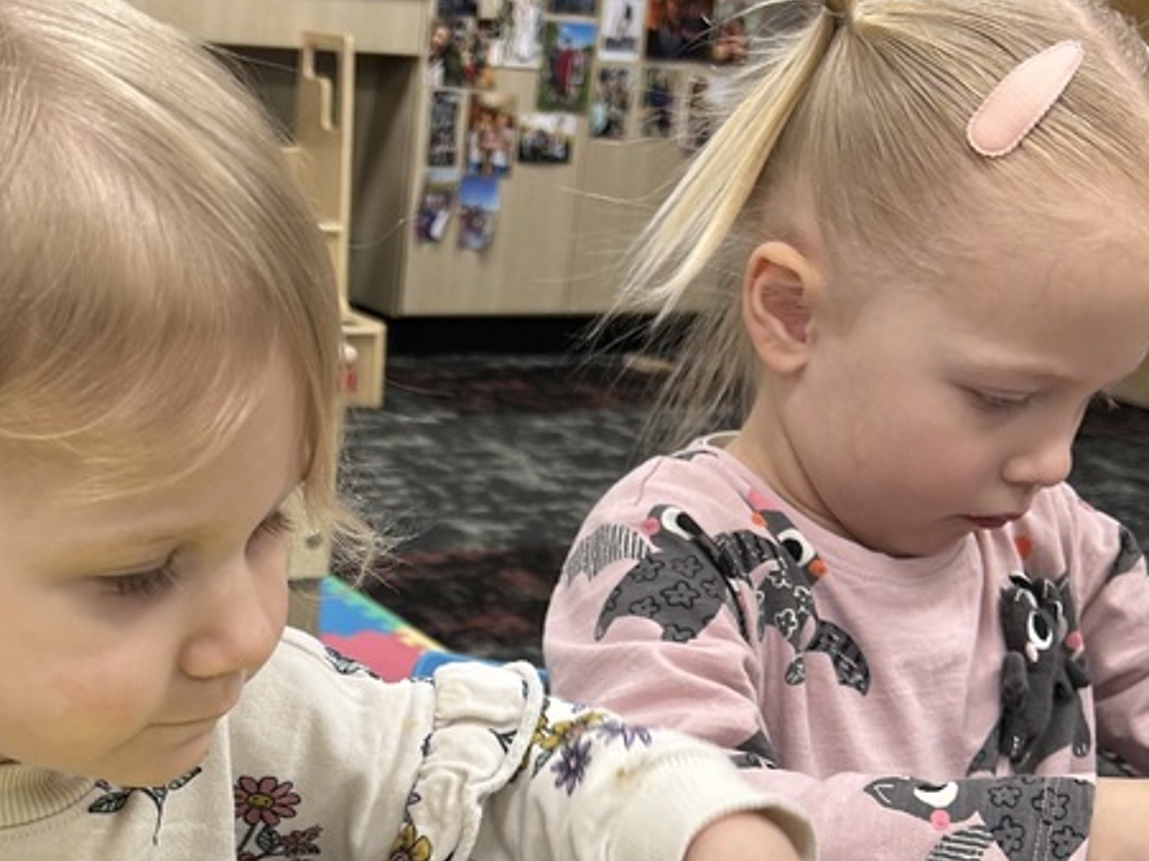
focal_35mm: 59
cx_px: 359
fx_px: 1958
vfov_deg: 23.8
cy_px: 858
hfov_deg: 32.4
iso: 64
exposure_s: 1/60
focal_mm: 5.7
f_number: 1.5
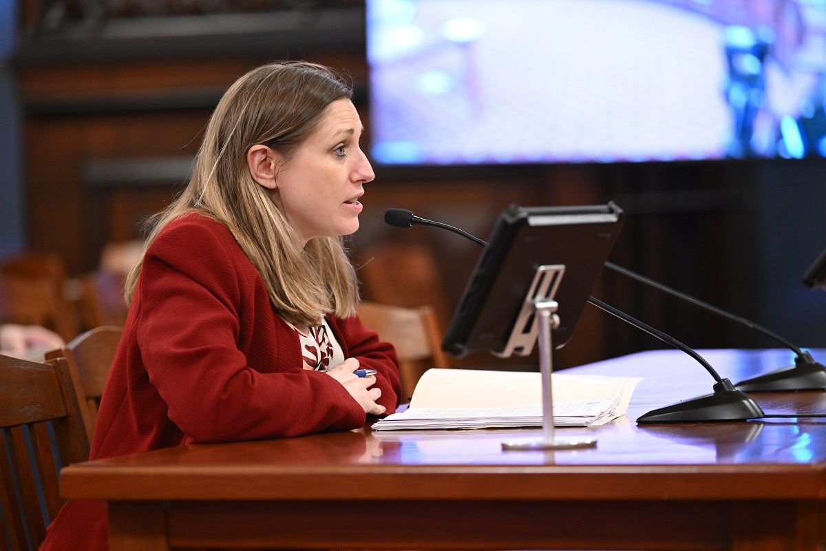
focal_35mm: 170
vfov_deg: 8.1
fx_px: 3900
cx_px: 413
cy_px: 276
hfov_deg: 12.1
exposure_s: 1/100
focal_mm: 170
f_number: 2.8
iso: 3200
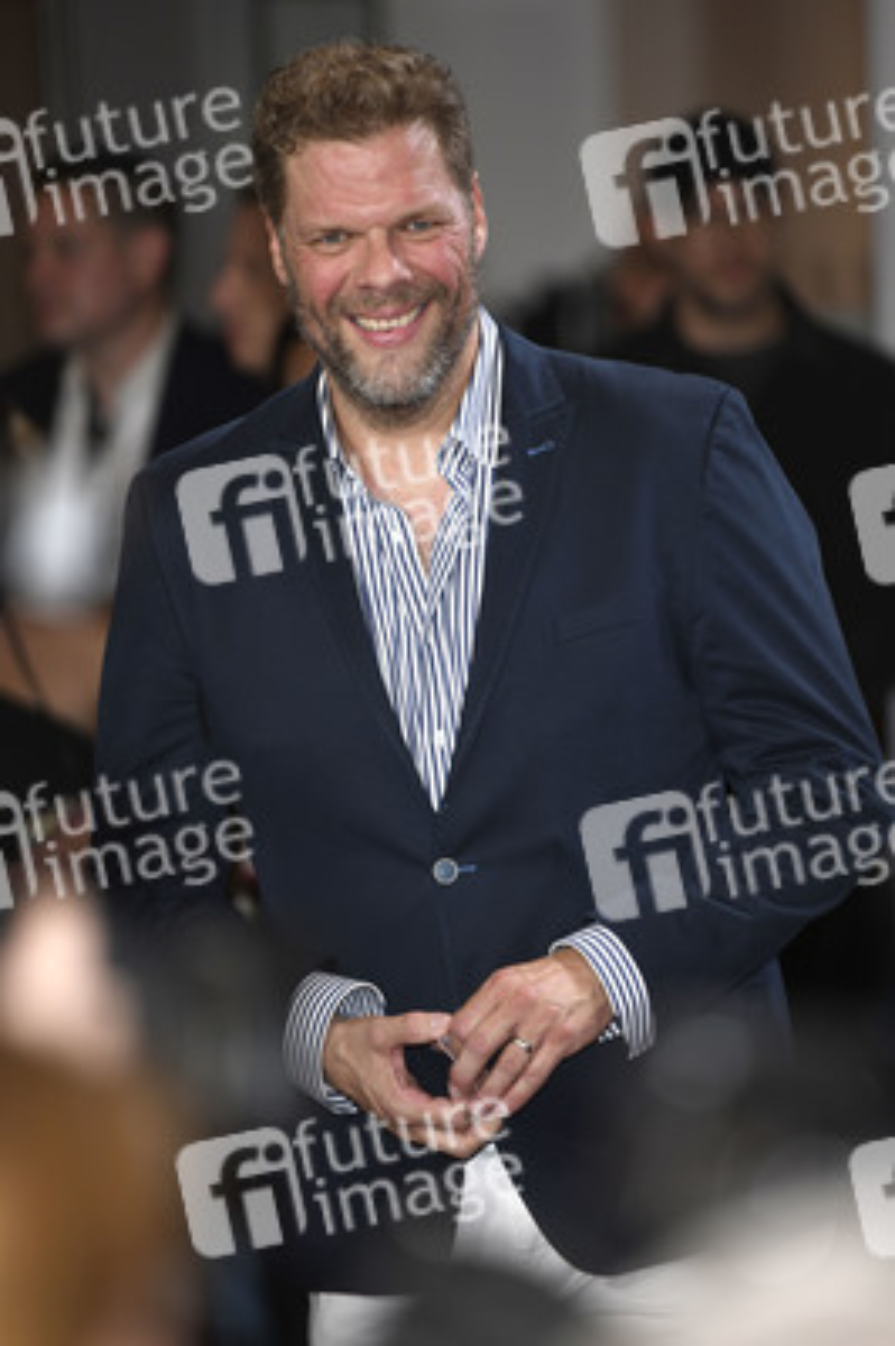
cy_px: 673
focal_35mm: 200
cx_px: 448
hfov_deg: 6.9
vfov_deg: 10.3
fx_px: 7471
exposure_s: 1/500
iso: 640
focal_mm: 200
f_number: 3.2
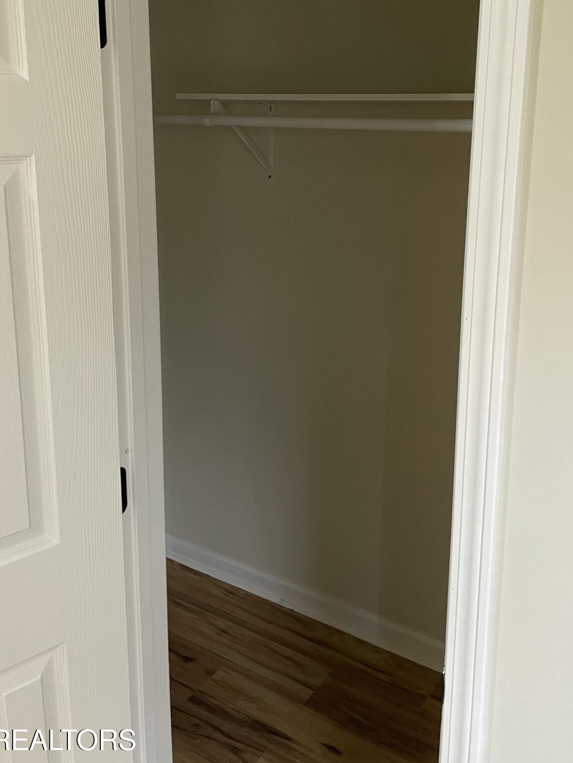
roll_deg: +0.9
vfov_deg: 53.4
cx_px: 299
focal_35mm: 34
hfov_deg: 41.8
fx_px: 750
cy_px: 287
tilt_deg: -8.7
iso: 160
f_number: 1.6
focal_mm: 4.2
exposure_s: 1/60
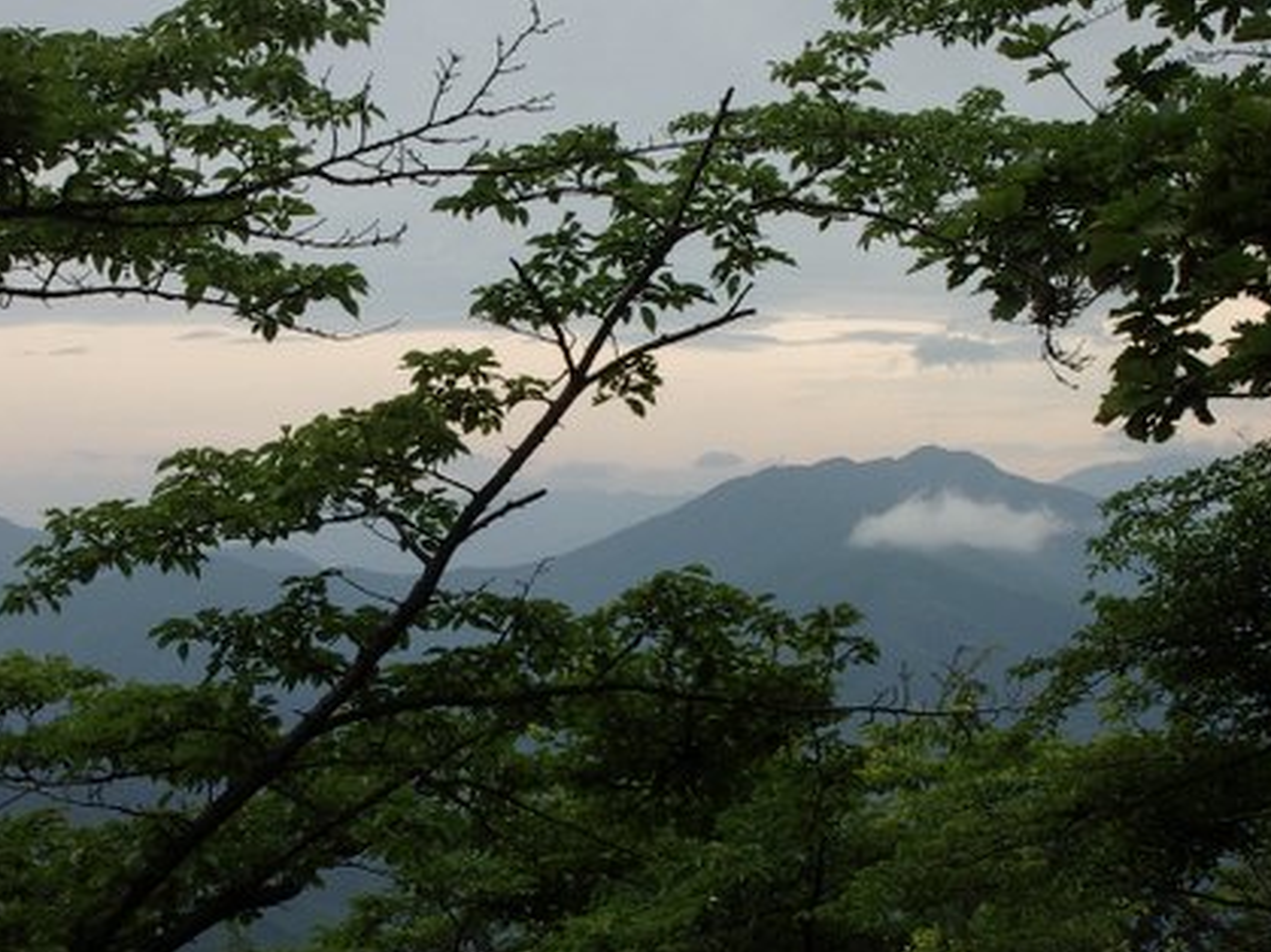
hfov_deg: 22.5
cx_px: 607
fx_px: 3193
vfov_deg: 17.0
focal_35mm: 87
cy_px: 491
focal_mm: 11.5
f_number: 6.9
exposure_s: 1/160
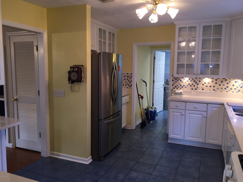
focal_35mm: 29
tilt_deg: -5.6
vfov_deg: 48.2
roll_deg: -0.6
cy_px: 91
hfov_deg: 61.7
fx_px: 204
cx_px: 122
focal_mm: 4.15
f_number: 2.2
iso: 40
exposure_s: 1/30
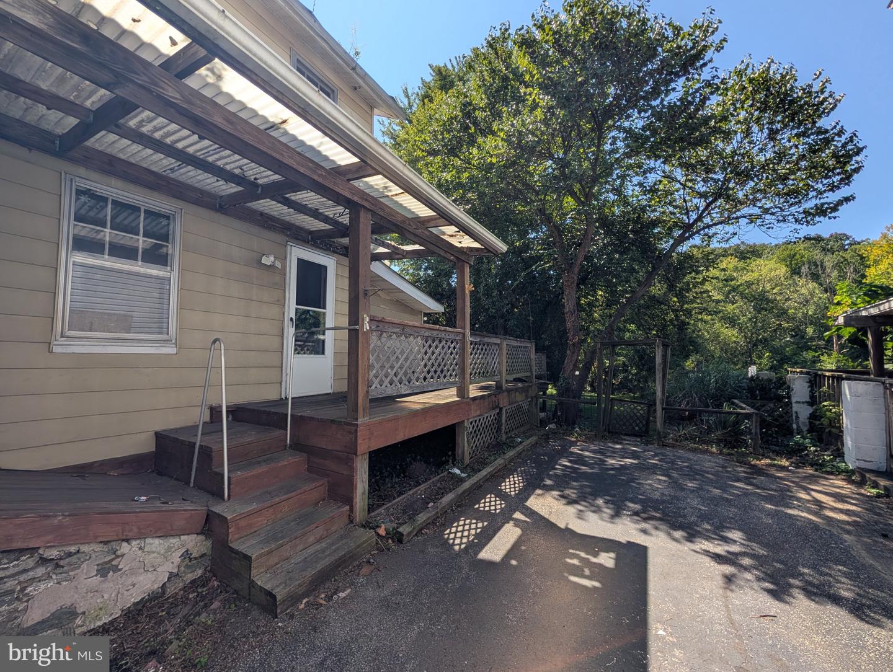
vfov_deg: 94.6
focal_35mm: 12
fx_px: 310
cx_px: 446
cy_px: 336
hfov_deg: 110.5
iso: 62
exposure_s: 1/2660
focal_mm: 2.02
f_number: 1.7
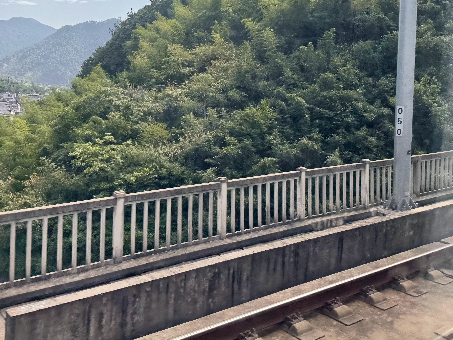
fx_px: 497
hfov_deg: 48.9
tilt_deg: -4.5
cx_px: 211
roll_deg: -1.4
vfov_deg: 37.3
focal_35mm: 38
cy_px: 116
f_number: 1.78
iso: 80
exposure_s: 1/888
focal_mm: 6.76
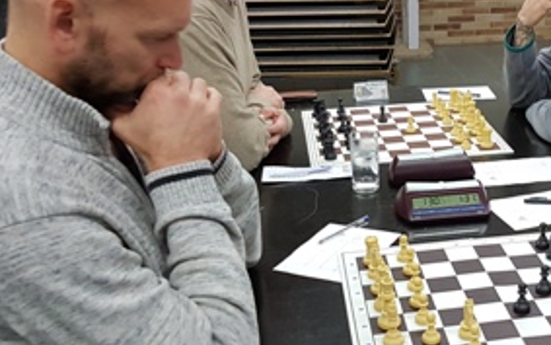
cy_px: 181
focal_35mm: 52
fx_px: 781
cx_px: 441
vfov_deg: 24.9
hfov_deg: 37.5
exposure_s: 1/50
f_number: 1.7
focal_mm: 4.2
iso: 125
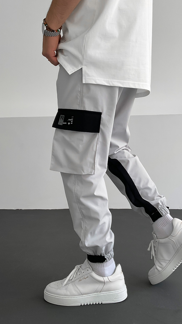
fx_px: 335
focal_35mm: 39
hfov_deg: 30.3
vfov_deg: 51.5
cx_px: 118
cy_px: 143
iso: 25
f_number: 1.8
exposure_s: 1/120
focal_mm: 3
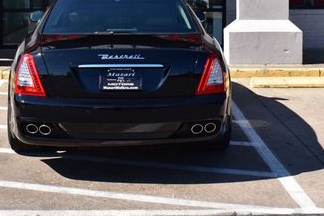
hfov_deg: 26.3
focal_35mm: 77
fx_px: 693
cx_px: 150
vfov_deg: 17.4
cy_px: 6
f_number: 11
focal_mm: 26
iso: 400
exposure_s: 1/500
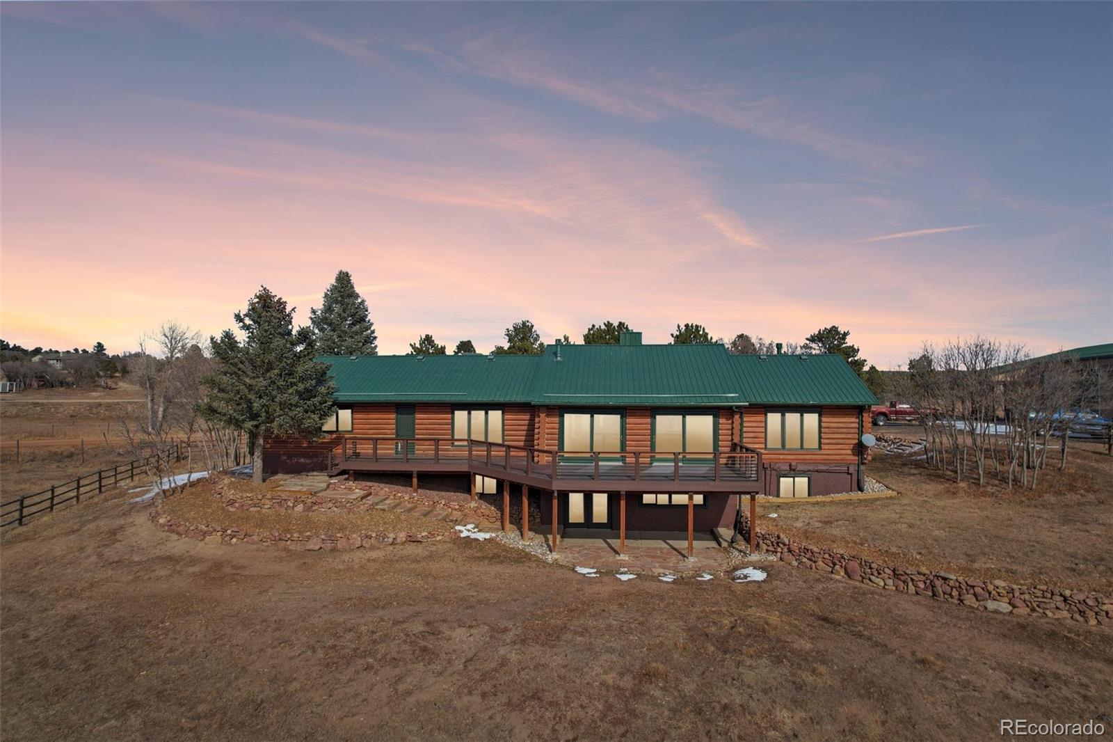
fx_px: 680
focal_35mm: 22
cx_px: 556
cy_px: 371
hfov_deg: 78.6
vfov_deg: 57.2
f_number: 2.8
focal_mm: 8.4
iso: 100
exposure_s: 1/350
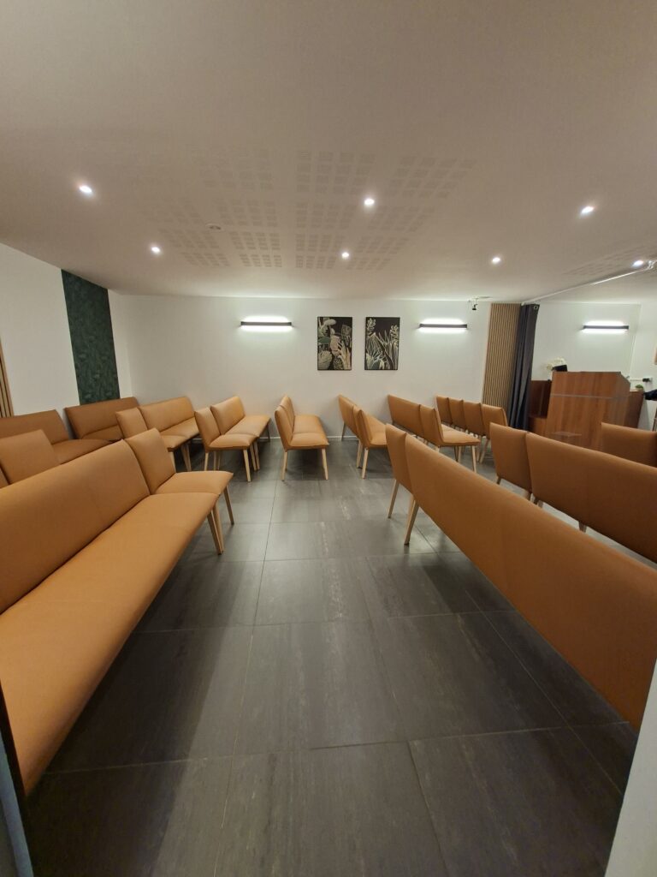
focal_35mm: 13
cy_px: 438
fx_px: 329
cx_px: 328
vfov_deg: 106.2
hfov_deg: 89.9
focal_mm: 1.74
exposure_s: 1/40
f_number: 2.2
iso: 100
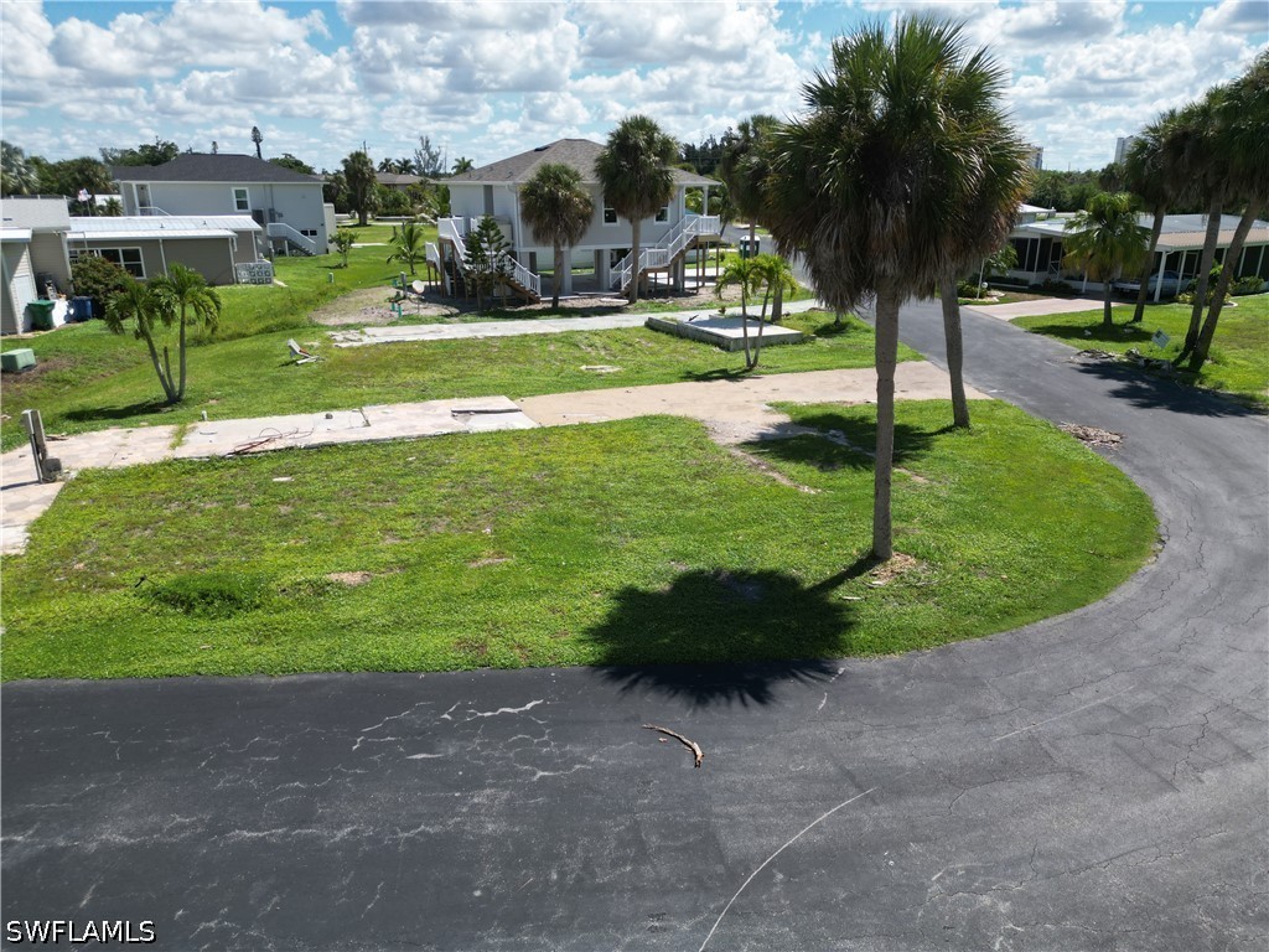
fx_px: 880
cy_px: 476
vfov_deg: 56.8
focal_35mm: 24
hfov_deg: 71.6
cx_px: 634
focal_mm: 6.72
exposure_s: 1/4000
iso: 140
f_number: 1.7
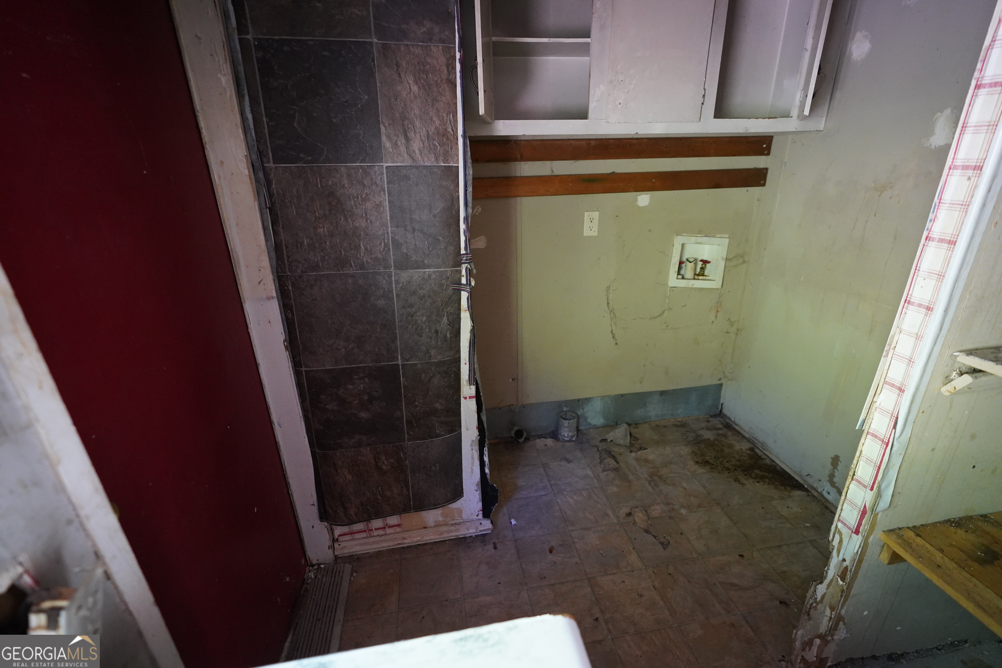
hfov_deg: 96.7
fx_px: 445
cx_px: 501
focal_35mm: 16
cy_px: 334
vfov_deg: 73.7
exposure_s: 1/160
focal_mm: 16
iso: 5000
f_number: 2.8
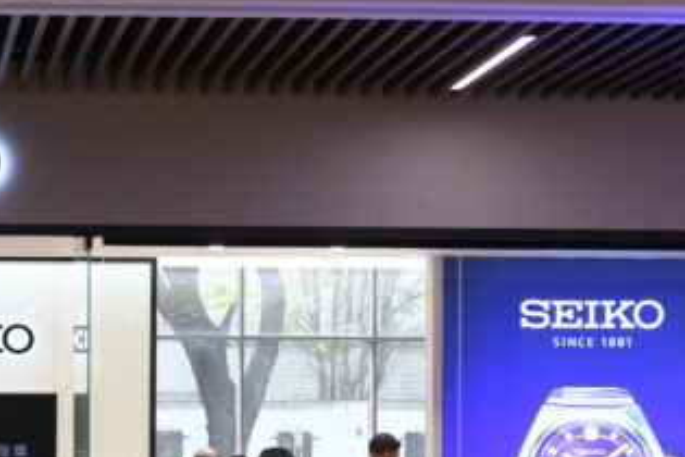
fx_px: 2321
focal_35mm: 122
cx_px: -104
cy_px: 470
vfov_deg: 11.1
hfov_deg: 16.2
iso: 800
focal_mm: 50
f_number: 4
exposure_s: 1/320
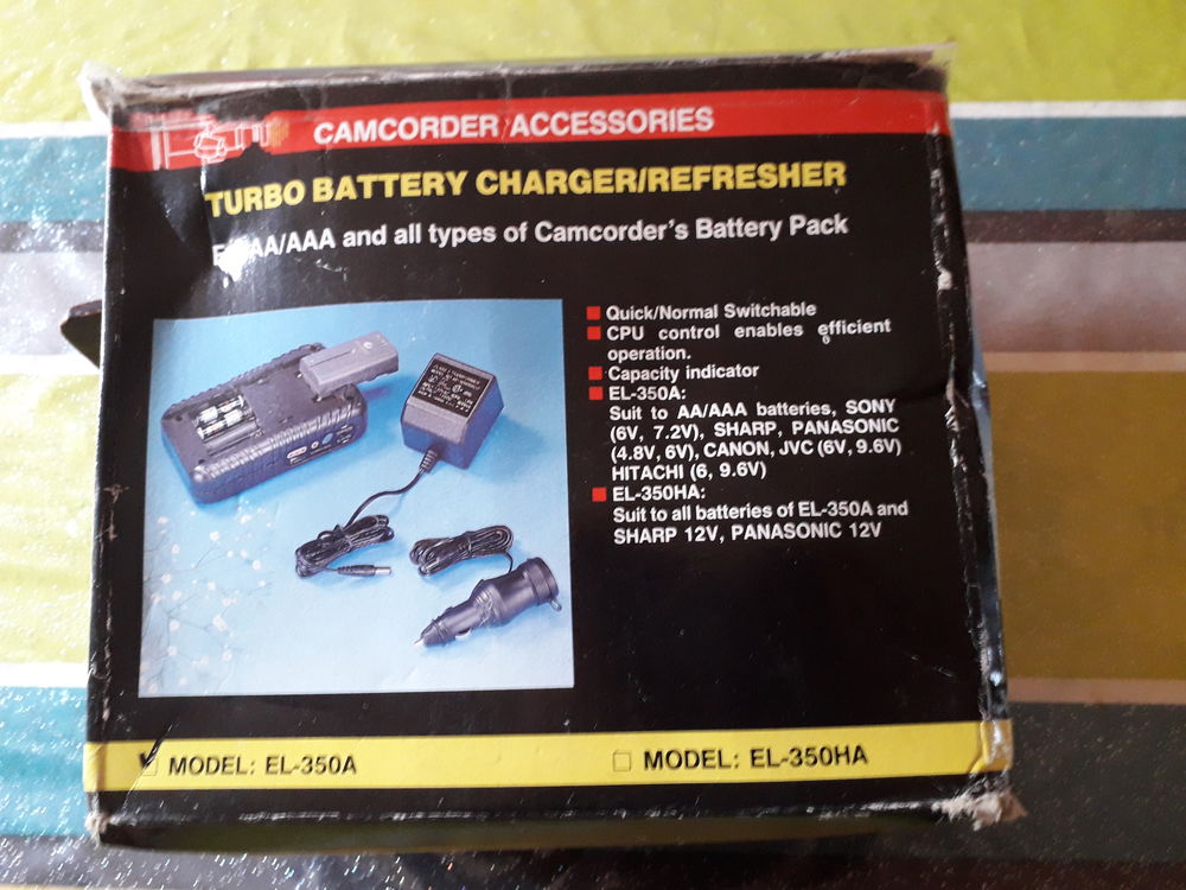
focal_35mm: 27
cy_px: 445
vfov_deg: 51.4
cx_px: 593
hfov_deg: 65.3
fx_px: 925
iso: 250
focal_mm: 3.6
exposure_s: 1/25
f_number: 1.9
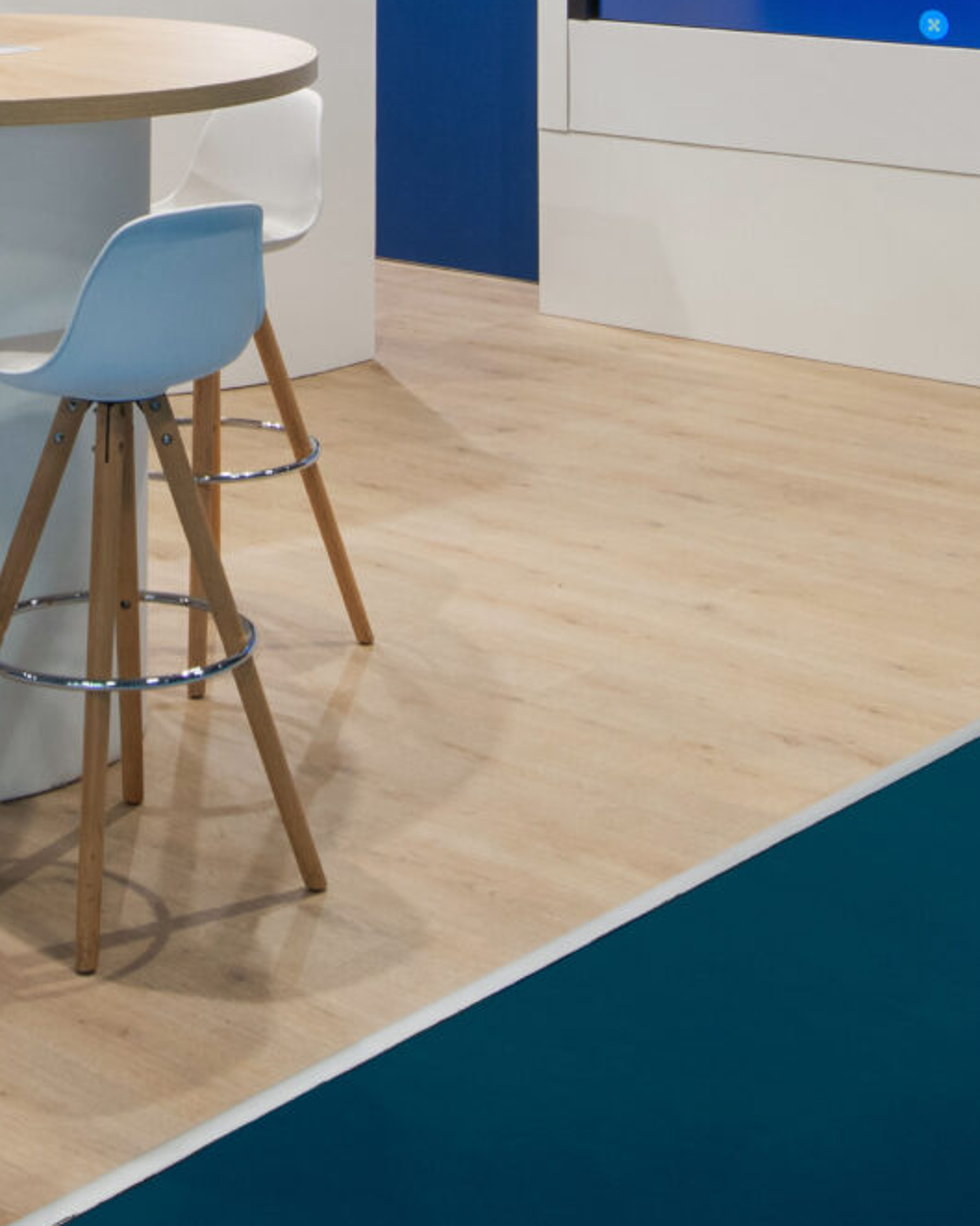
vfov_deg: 25.2
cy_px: -179
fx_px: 2503
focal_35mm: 69
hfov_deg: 21.7
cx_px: 102
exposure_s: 1/60
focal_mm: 19
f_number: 6.3
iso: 320
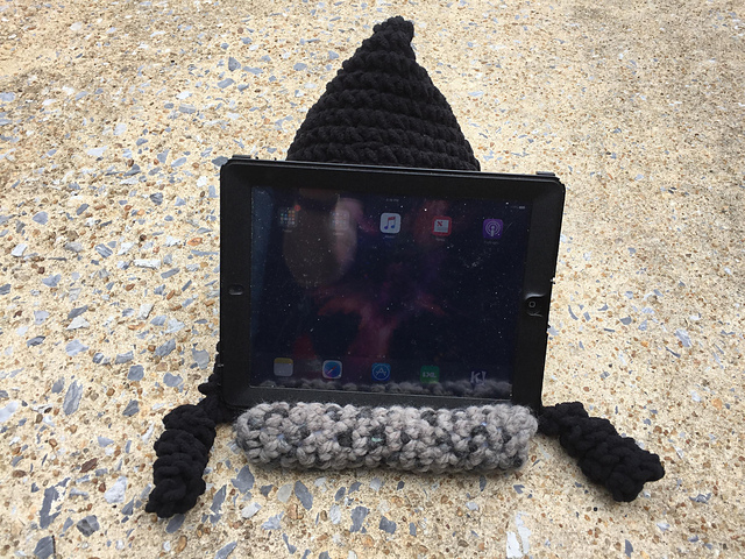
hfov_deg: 61.7
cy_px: 280
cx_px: 372
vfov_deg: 48.2
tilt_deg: -50.0
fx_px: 624
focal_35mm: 29
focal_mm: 4.15
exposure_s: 1/638
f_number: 2.2
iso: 32
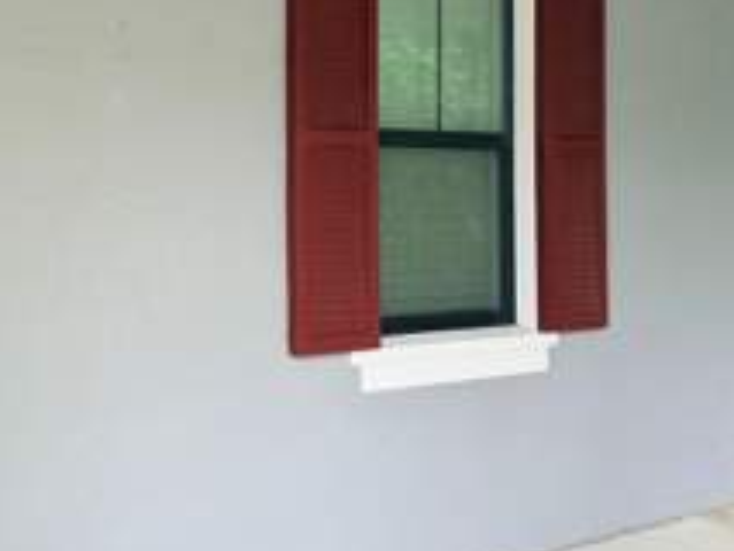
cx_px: 159
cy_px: 200
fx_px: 1146
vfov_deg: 27.0
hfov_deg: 34.5
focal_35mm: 54
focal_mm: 6.76
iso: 160
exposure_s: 1/60
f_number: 1.78
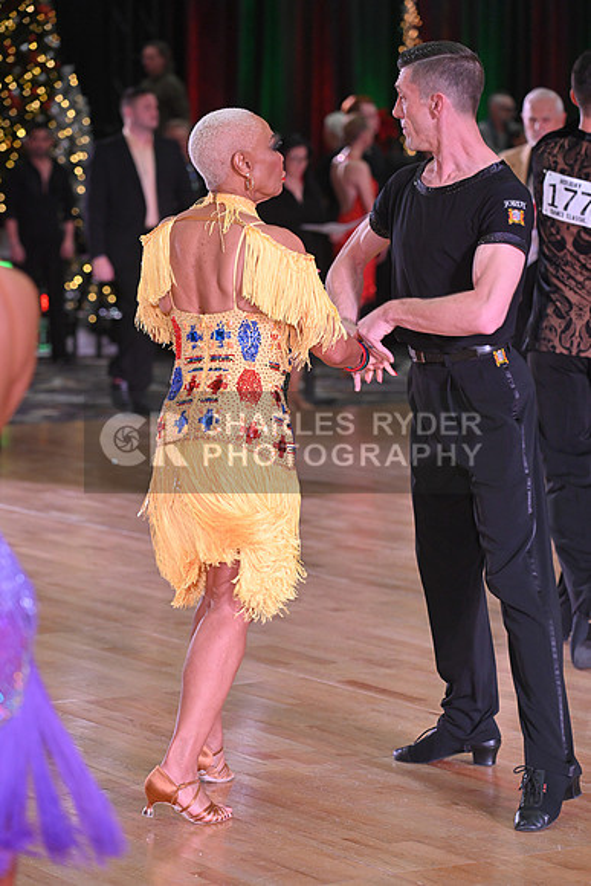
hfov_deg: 11.0
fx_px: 3076
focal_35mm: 125
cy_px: 443
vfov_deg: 16.4
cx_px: 296
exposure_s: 1/320
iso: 2000
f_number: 5
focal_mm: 125
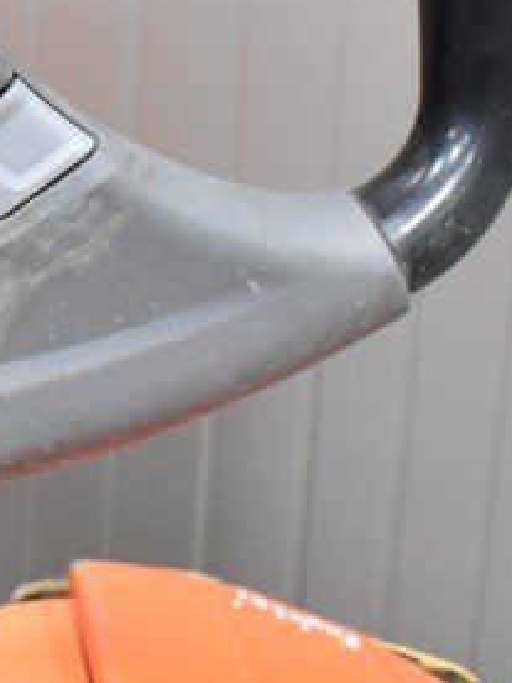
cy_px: 45
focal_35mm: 113
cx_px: -287
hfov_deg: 12.4
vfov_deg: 17.1
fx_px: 2228
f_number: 5
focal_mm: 18
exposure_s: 1/25
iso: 1600
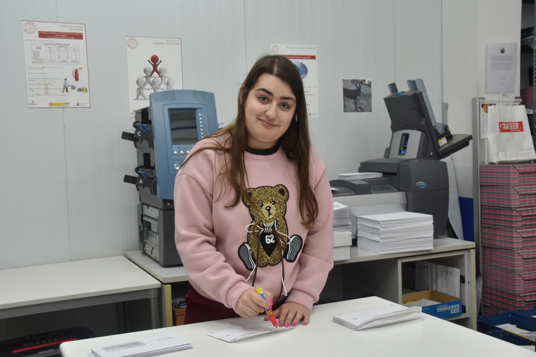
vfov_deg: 33.0
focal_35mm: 40
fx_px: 603
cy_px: 178
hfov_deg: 47.9
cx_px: 268
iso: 800
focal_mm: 27
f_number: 5
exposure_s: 1/100
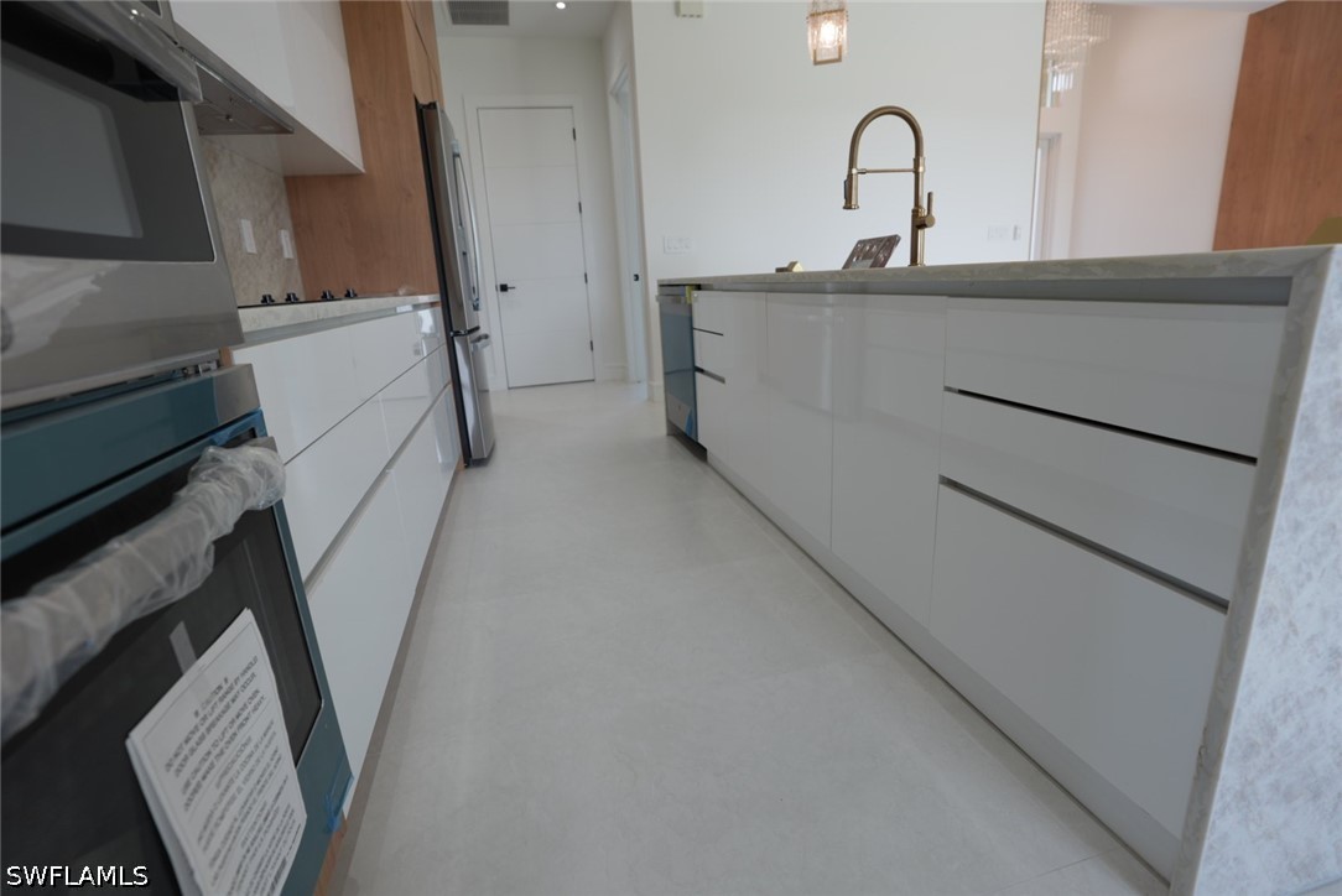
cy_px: 448
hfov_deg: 96.7
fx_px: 597
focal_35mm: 16
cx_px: 671
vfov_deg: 73.8
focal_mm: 16
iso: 100
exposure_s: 1/60
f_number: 4
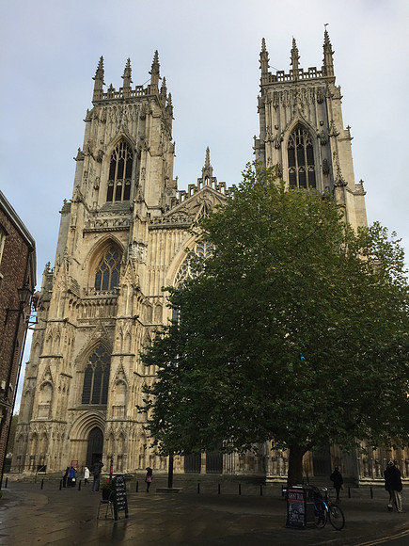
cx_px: 204
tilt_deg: +21.9
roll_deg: -1.0
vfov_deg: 61.7
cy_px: 273
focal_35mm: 29
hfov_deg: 48.2
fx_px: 457
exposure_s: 1/807
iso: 32
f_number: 2.2
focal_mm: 4.15
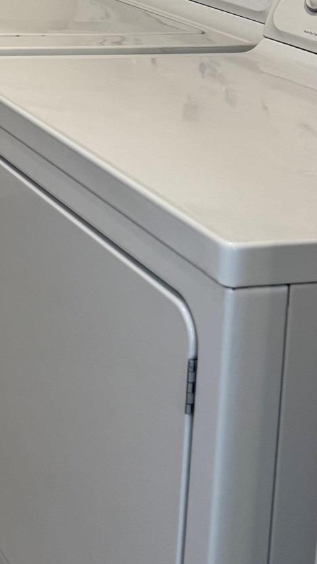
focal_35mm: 72
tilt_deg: -4.5
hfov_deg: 14.6
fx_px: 1076
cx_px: -257
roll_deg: -0.7
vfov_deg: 26.1
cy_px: -120
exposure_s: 1/60
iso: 160
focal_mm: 6.76
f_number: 1.78
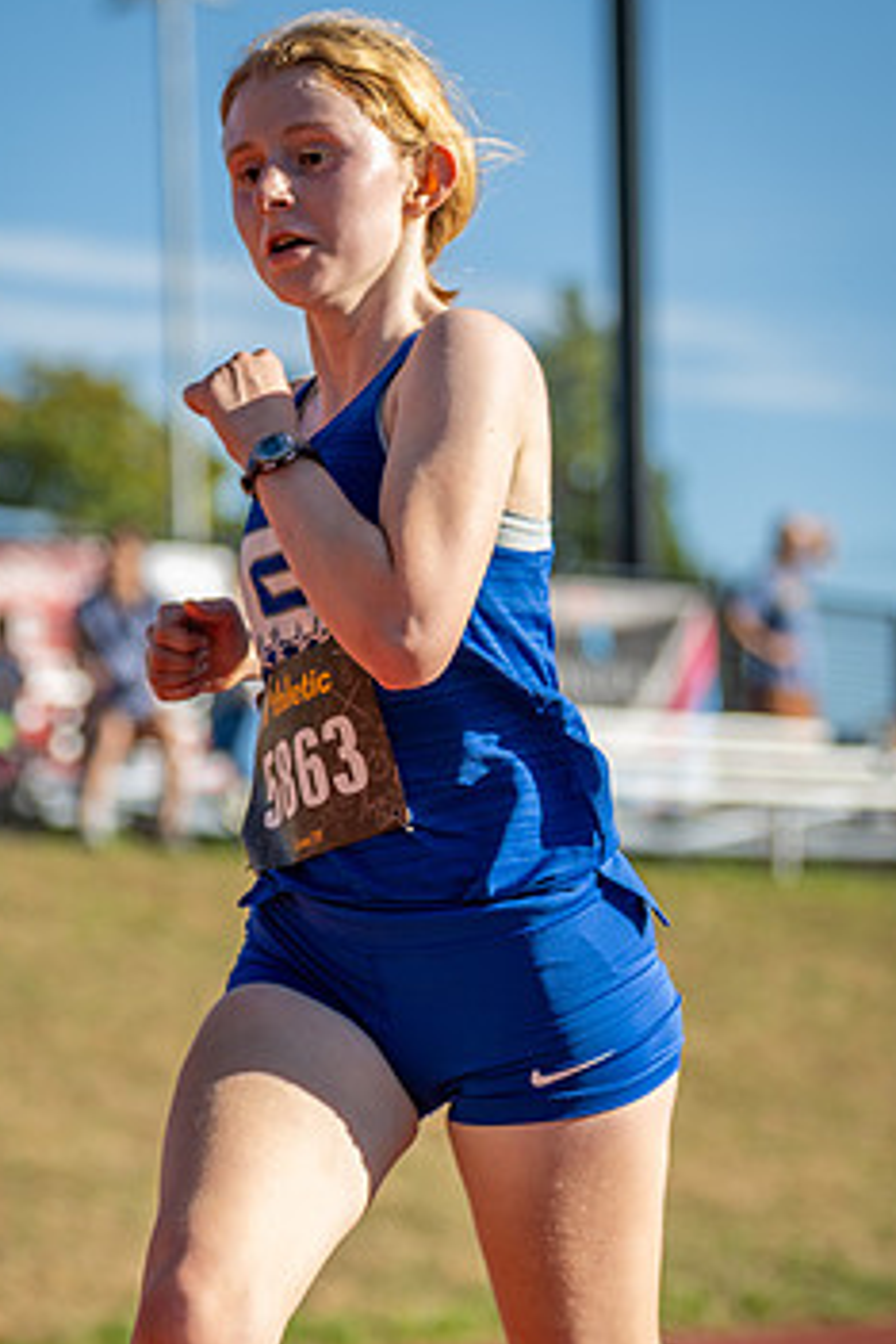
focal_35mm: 180
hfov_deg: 7.6
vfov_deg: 11.4
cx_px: 286
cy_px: 770
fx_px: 6719
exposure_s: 1/1000
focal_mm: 90
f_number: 2.8
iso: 80
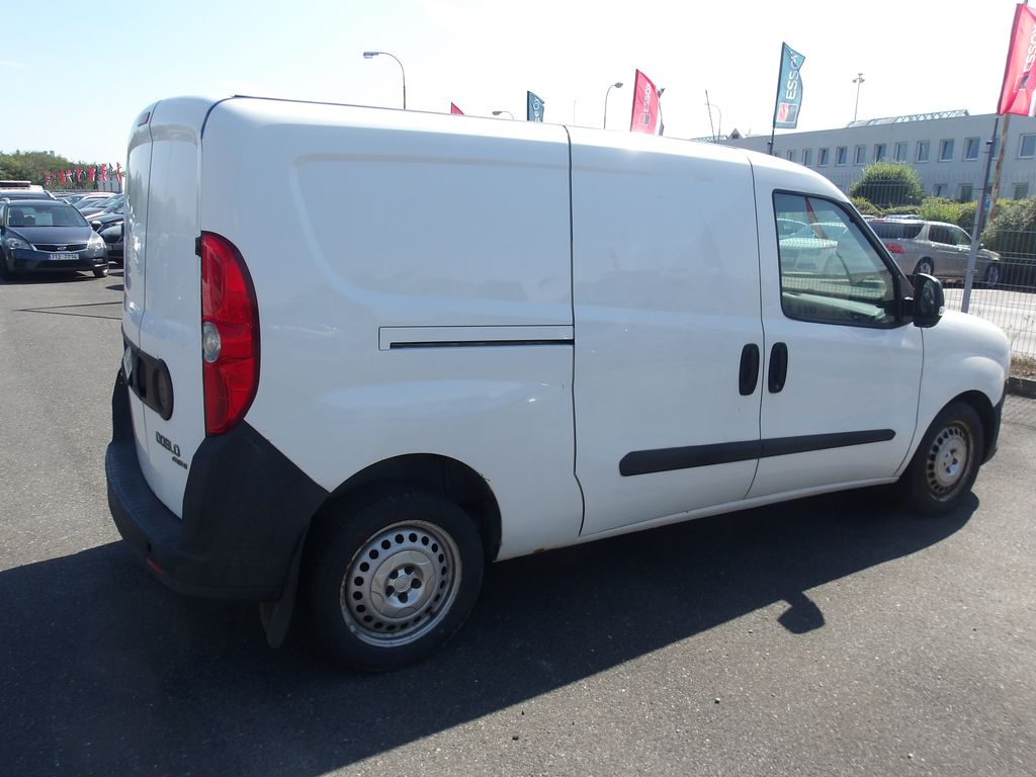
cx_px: 518
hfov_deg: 65.3
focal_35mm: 27
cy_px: 388
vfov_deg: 51.4
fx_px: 808
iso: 100
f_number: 10.4
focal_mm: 4.9
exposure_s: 1/86
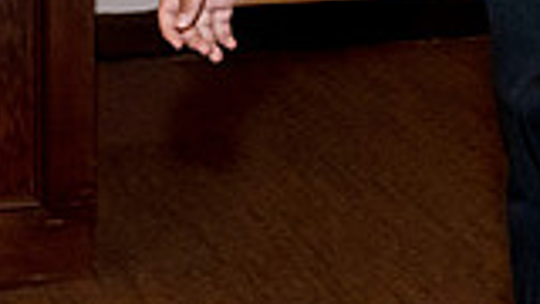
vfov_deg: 7.3
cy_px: -453
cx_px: 496
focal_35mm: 155
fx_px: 2219
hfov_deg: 13.7
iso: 6400
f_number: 7.1
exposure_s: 1/200
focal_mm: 35
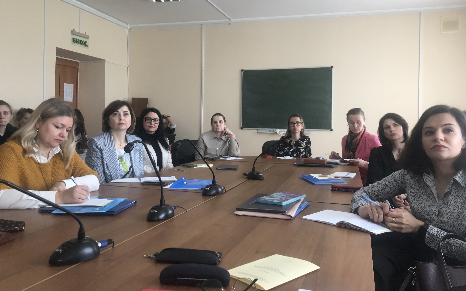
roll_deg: -0.8
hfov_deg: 62.9
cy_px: 125
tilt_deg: +1.6
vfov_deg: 41.7
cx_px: 232
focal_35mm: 30
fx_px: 381
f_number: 1.8
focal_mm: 3.99
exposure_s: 1/100
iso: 40
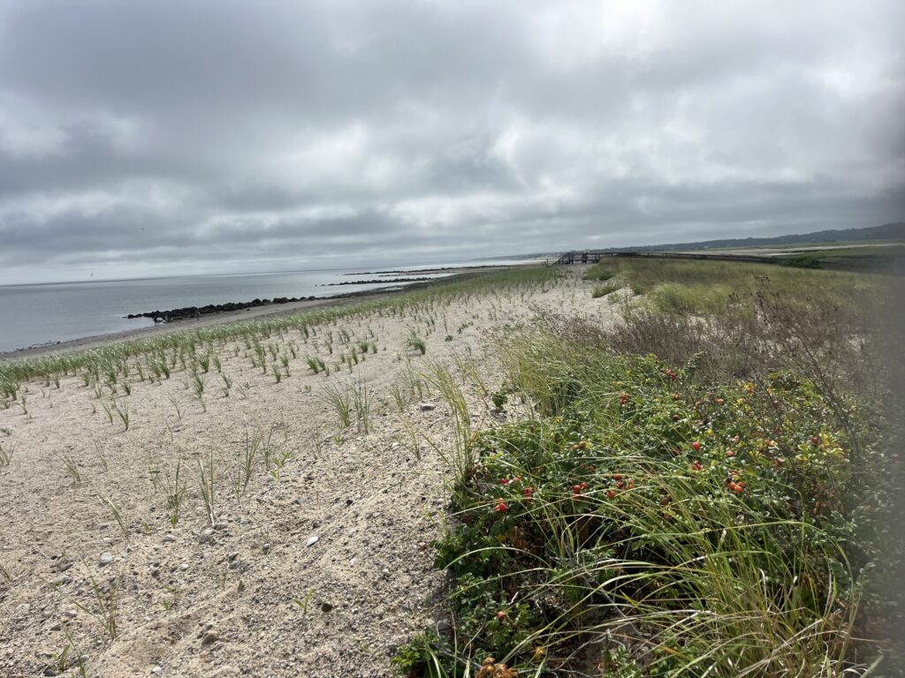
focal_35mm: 26
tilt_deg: -7.3
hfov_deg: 67.3
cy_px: 339
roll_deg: +3.0
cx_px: 452
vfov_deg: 53.1
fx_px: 680
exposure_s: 1/9091
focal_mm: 5.1
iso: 50
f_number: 1.6
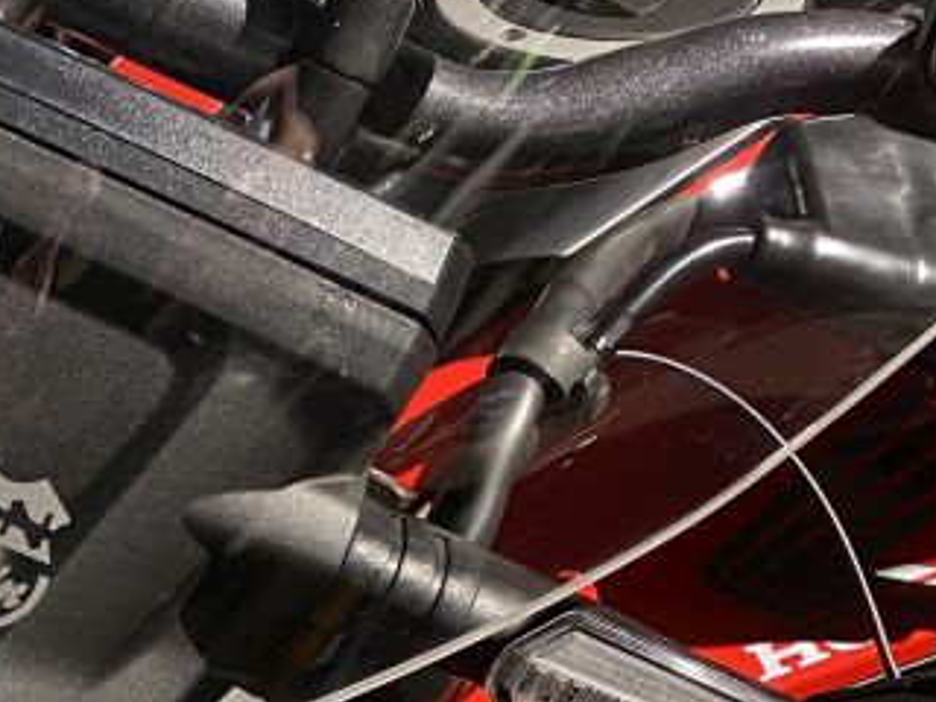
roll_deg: +6.5
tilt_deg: -28.0
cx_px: -263
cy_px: 1002
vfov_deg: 16.0
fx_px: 2325
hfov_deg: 20.8
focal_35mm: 86
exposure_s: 1/50
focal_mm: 4.25
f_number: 1.8
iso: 400
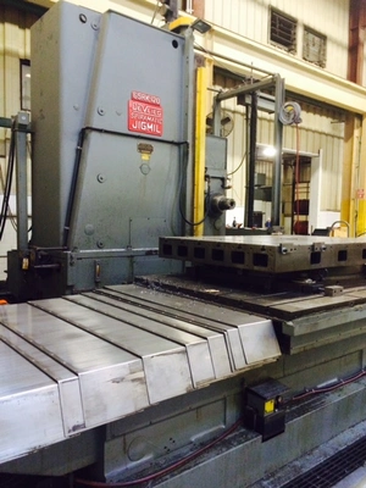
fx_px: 409
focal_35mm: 29
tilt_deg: -7.4
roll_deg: -0.7
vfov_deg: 61.7
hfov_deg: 48.2
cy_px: 244
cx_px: 183
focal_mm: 4.15
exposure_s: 1/30
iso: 320
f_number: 2.2
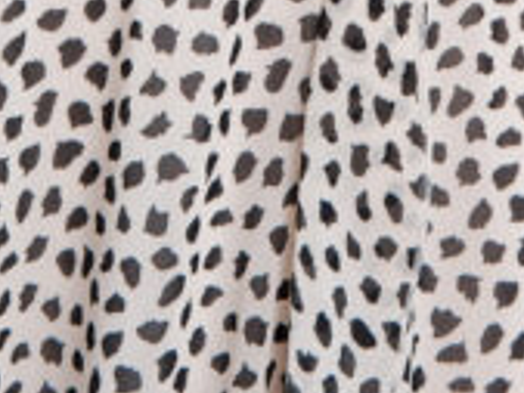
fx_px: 2484
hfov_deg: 12.0
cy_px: -489
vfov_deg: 8.4
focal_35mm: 164
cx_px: 273
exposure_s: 1/160
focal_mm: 32
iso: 100
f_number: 13
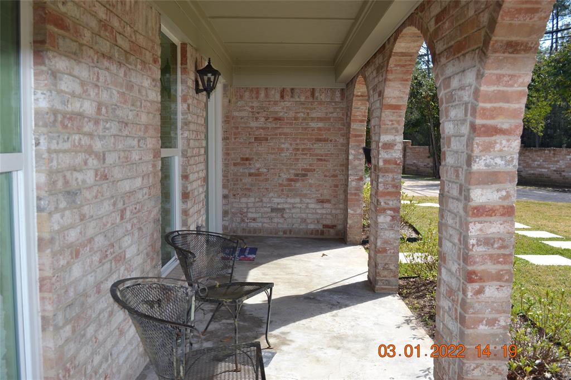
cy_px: 190
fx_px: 523
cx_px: 286
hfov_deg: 57.2
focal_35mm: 33
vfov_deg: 39.9
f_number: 5.6
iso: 100
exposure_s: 1/200
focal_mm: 22
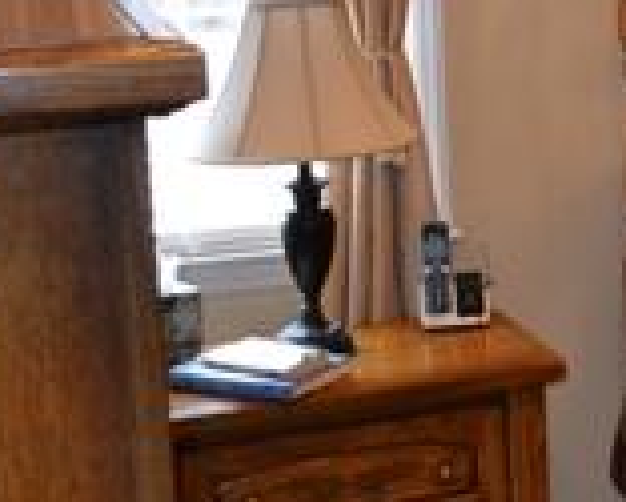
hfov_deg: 16.6
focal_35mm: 104
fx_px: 1928
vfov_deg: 14.5
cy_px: -46
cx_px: 971
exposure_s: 1/60
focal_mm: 18
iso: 400
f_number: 3.5
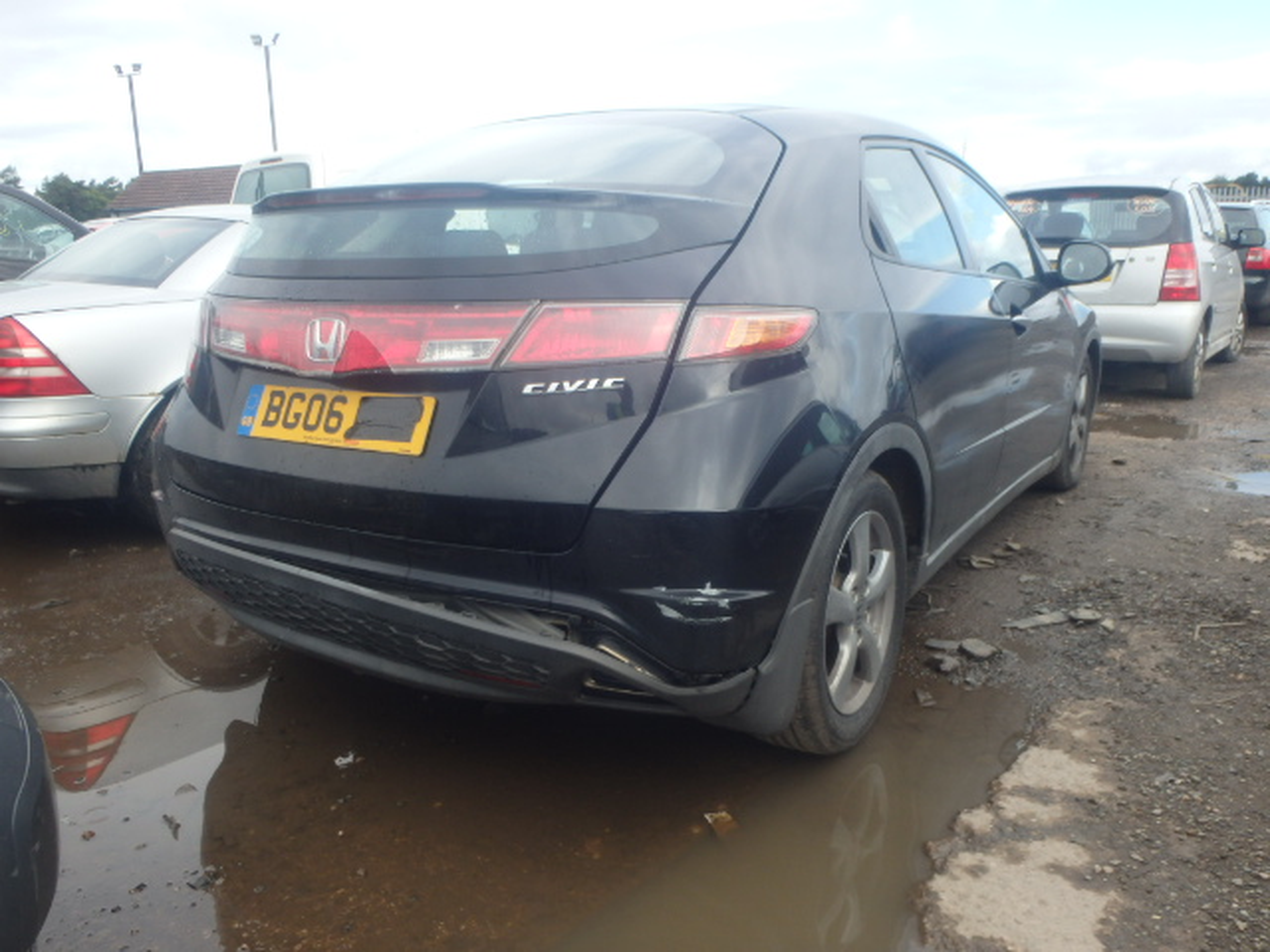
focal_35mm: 28
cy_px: 476
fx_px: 1027
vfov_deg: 49.7
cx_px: 635
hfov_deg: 63.4
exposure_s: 1/200
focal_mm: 5
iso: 125
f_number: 3.9
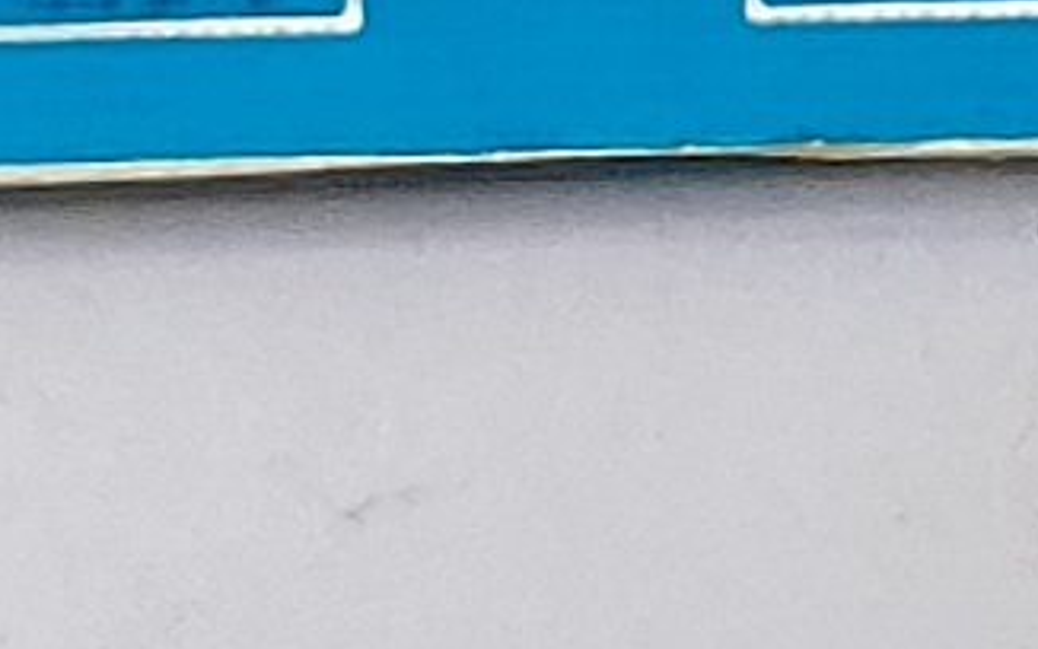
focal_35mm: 320
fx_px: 9056
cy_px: -1576
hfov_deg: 6.5
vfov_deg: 3.9
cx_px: 1237
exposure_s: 1/120
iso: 50
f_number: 1.5
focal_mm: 4.23
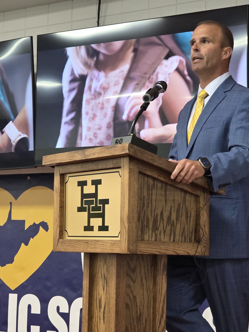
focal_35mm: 93
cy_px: 166
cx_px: 112
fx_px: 892
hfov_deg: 15.9
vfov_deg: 21.1
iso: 250
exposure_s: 1/60
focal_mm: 7.9
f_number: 2.4
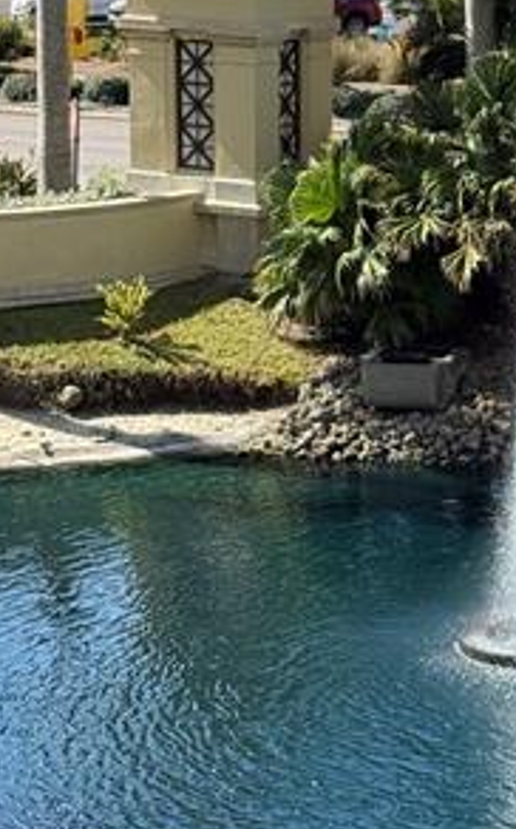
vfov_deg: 15.6
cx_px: 692
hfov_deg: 9.6
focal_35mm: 134
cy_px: 363
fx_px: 3021
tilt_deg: -10.6
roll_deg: -1.2
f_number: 1.78
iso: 80
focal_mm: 6.76
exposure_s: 1/2667
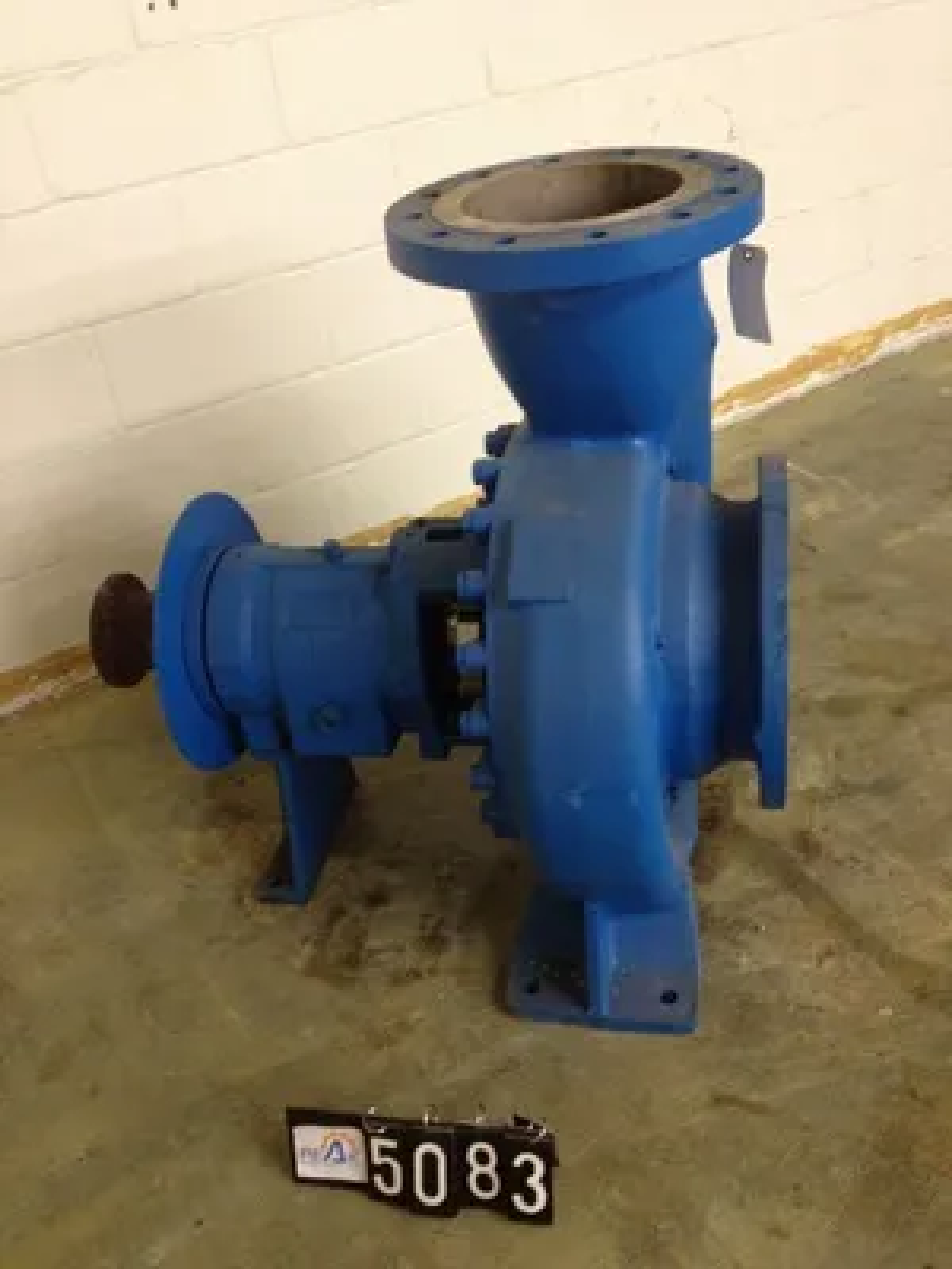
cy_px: 634
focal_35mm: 35
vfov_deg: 52.6
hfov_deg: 40.7
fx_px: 1283
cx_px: 476
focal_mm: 4.28
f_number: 2.4
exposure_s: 1/20
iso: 200
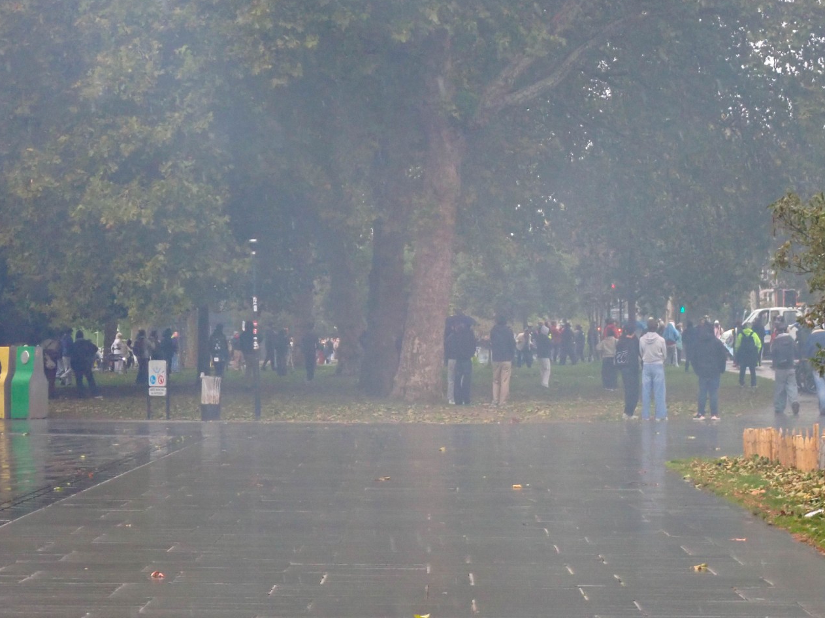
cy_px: 302
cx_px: 464
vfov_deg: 13.0
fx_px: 2717
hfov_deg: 17.3
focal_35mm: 114
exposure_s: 1/500
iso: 1000
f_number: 4.9
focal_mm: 18
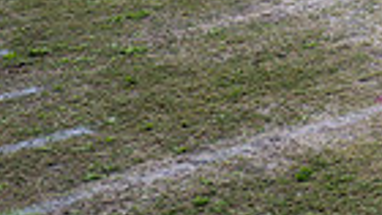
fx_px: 1277
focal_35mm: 126
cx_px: 663
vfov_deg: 9.1
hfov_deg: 15.0
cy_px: -208
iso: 125
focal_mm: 29
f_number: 2.8
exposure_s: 1/1250
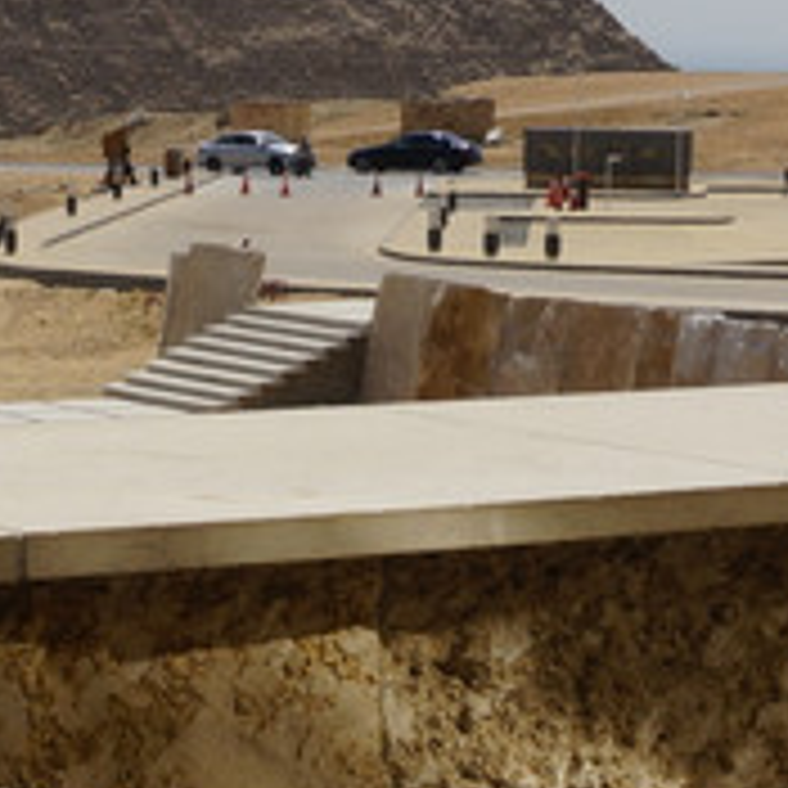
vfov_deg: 12.3
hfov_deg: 12.4
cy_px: 774
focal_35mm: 140
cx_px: 140
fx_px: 3606
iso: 100
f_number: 13
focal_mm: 16
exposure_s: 1/250
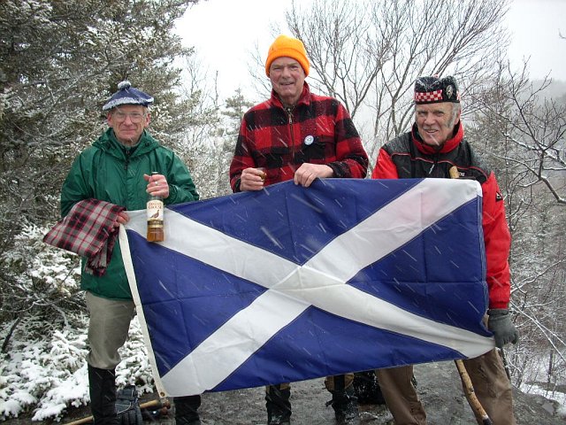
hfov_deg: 50.1
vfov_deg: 38.7
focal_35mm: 37
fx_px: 605
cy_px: 212
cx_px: 283
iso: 64
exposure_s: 1/84.8
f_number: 2.8
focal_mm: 6.2
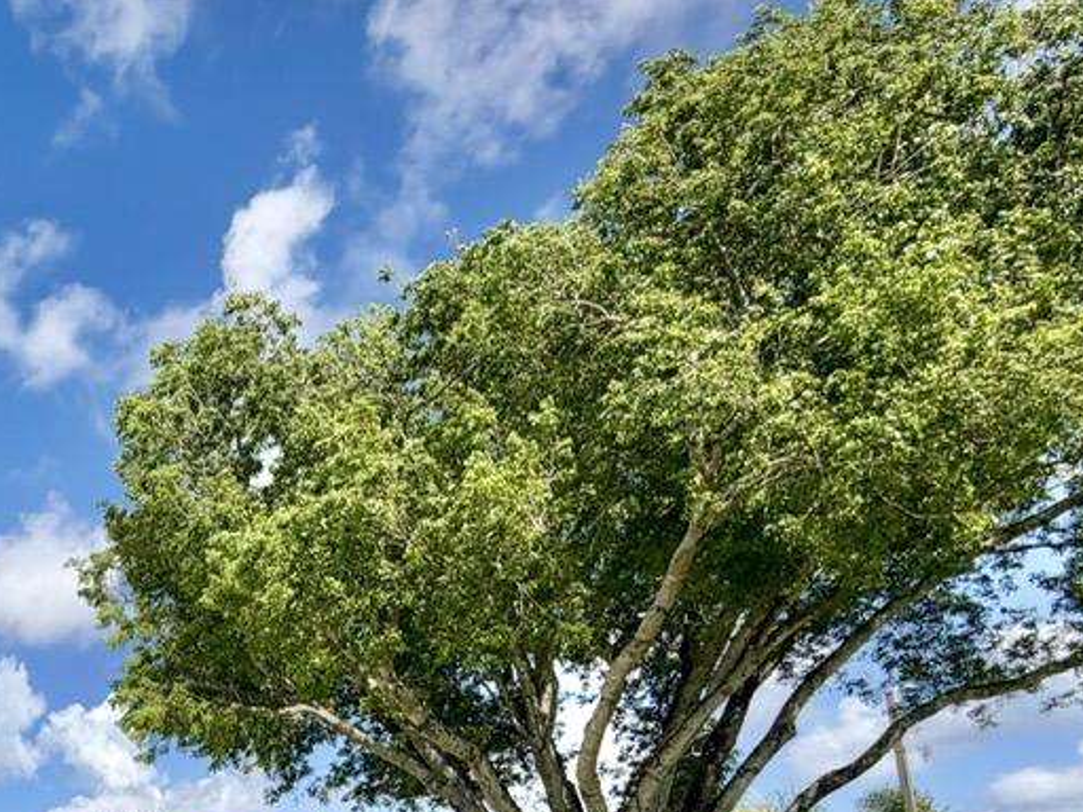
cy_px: 844
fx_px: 1095
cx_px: -114
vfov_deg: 36.0
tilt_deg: +6.5
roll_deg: +1.2
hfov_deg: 41.6
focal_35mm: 35
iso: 20
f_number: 2.2
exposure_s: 1/1125
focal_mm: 2.22
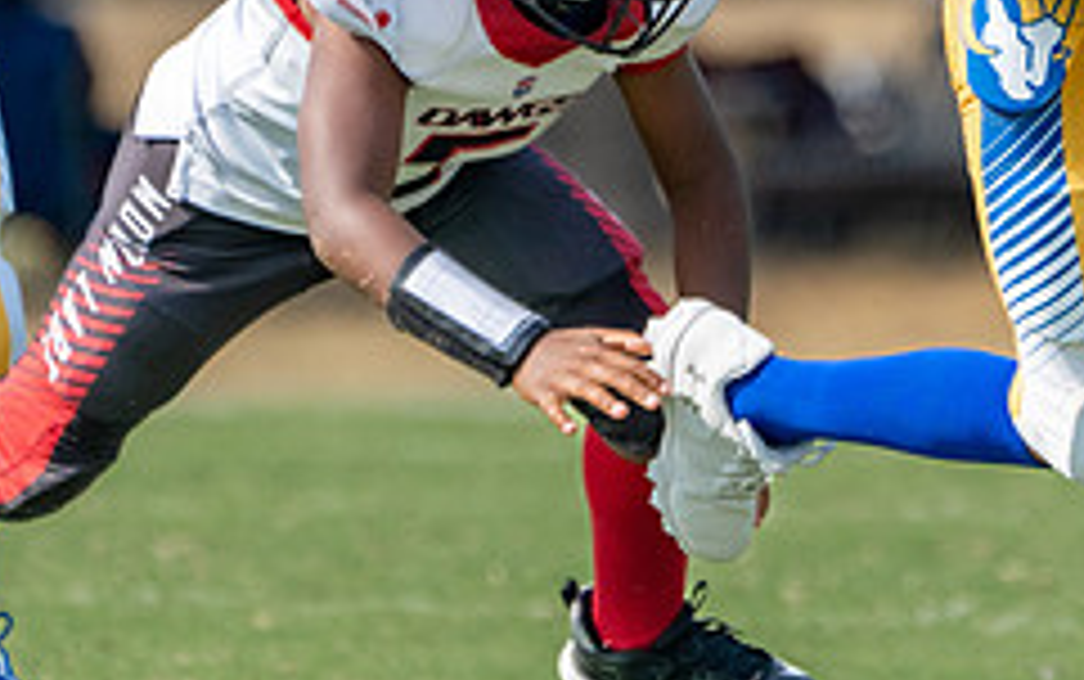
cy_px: 130
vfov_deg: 1.0
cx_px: 1021
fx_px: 39822
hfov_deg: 1.6
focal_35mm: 1347
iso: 500
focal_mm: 400
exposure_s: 1/2500
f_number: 5.6
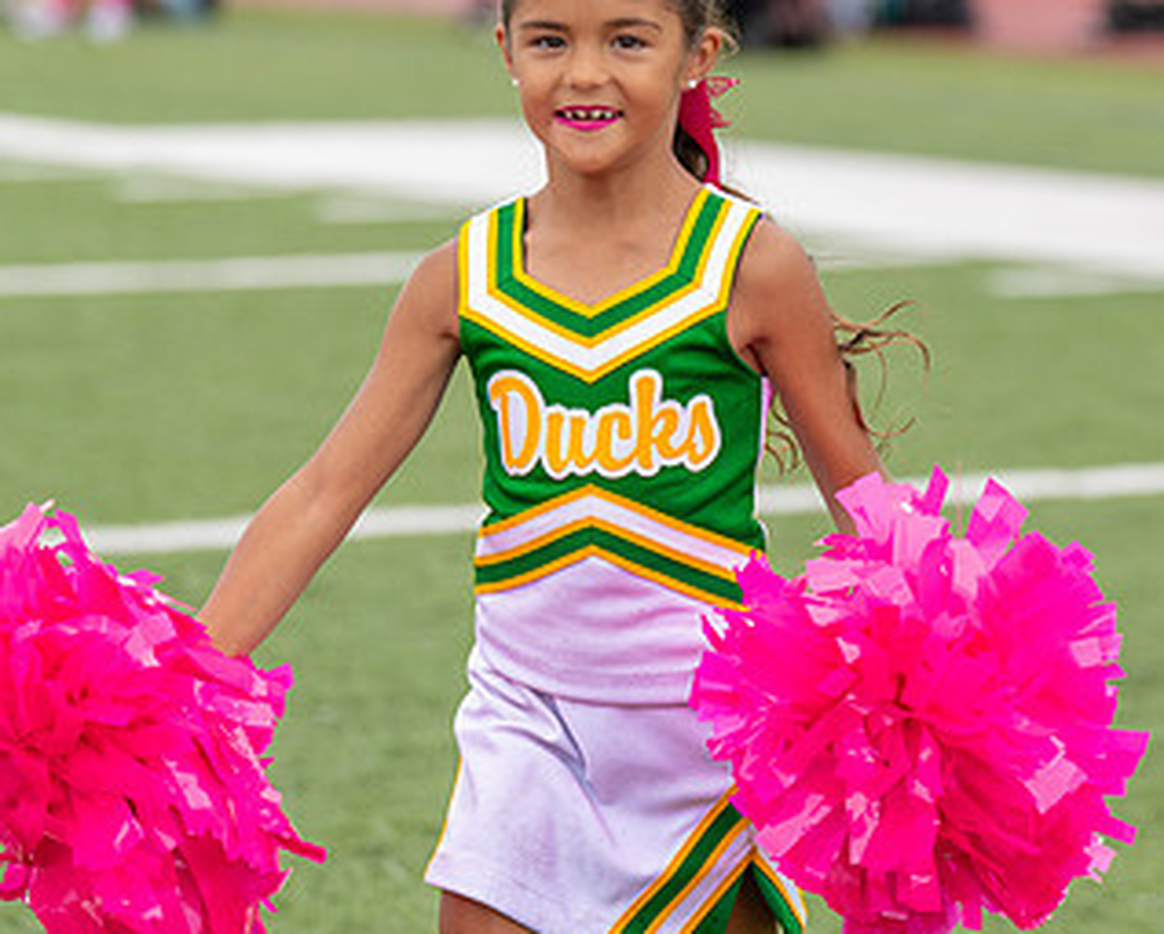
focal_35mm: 222
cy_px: 167
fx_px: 7655
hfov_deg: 8.7
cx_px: 843
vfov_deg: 7.0
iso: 500
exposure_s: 1/2000
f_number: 2.8
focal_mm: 101
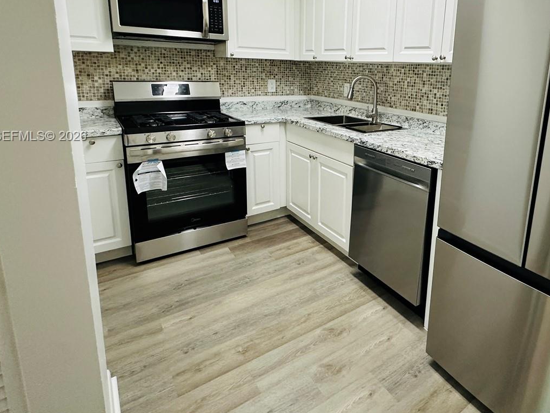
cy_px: 137
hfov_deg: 74.8
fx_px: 350
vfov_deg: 59.6
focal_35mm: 22
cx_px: 351
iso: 250
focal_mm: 2.22
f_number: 2.2
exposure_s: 1/120
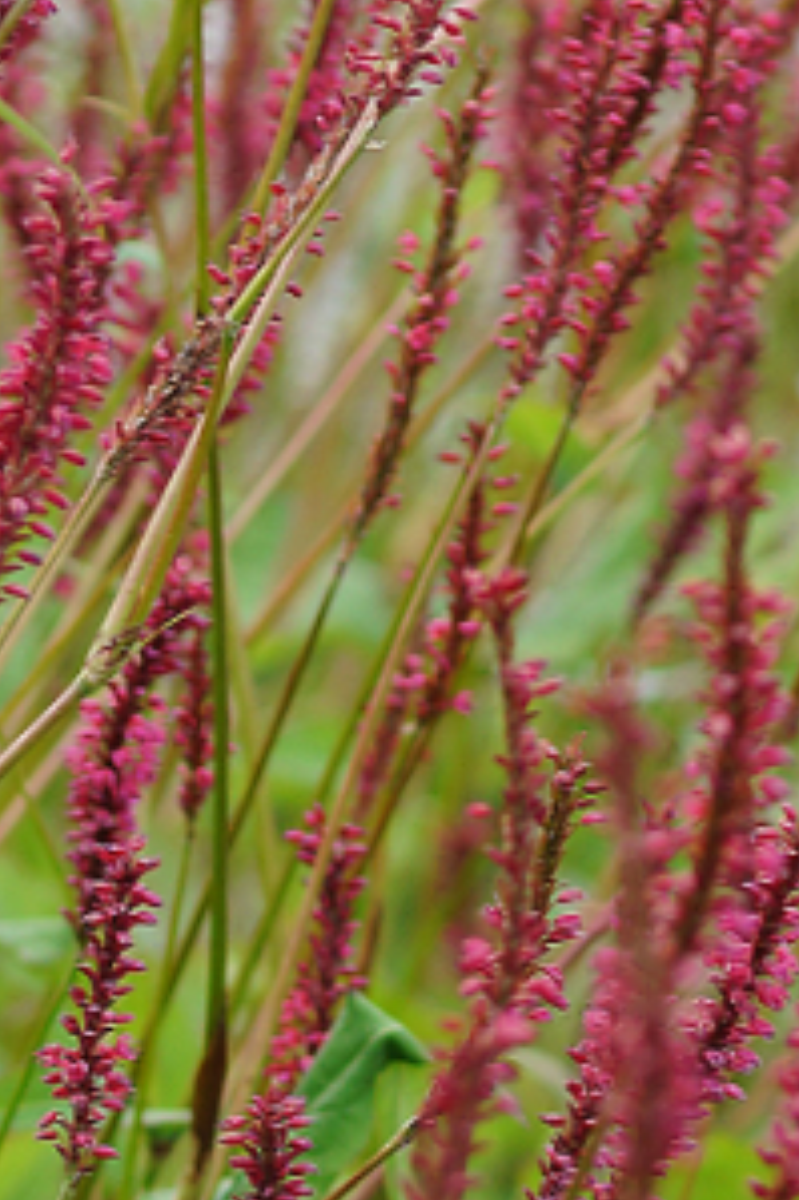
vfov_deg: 3.4
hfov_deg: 2.3
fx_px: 20097
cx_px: -739
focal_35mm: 603
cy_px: 1529
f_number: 4.5
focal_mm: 100
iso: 100
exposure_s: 1/160
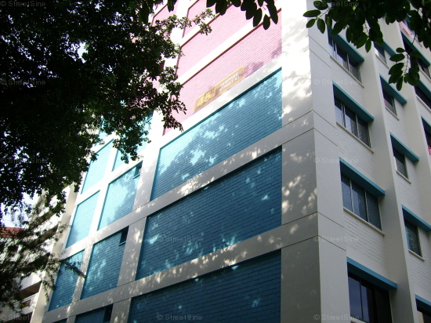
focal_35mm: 35
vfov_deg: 40.7
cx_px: 216
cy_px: 162
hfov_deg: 52.6
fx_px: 436
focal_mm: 5.95
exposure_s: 1/458
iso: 50
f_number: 2.8
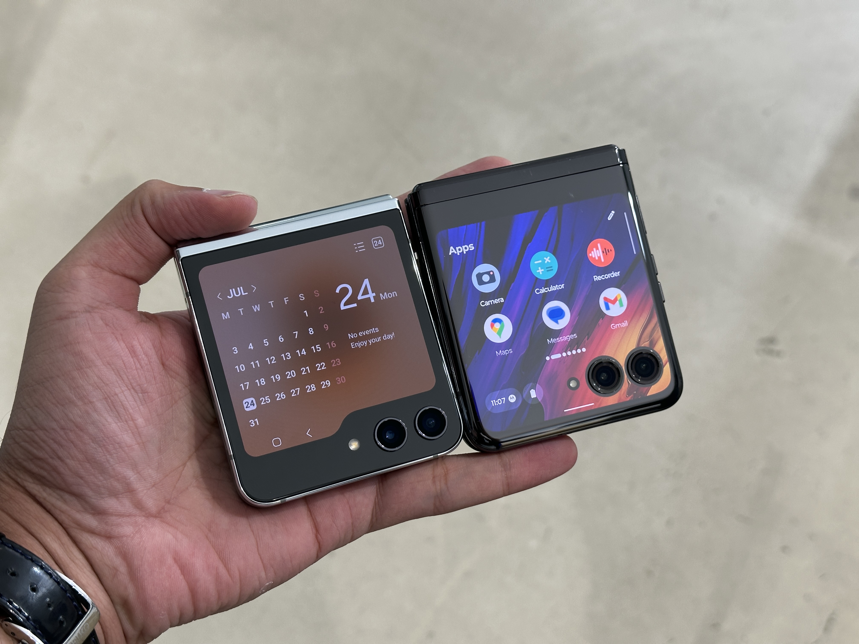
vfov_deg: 30.3
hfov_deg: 39.7
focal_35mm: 48
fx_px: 1191
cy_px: 322
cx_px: 430
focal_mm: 6.86
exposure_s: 1/60
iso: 50
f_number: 1.78
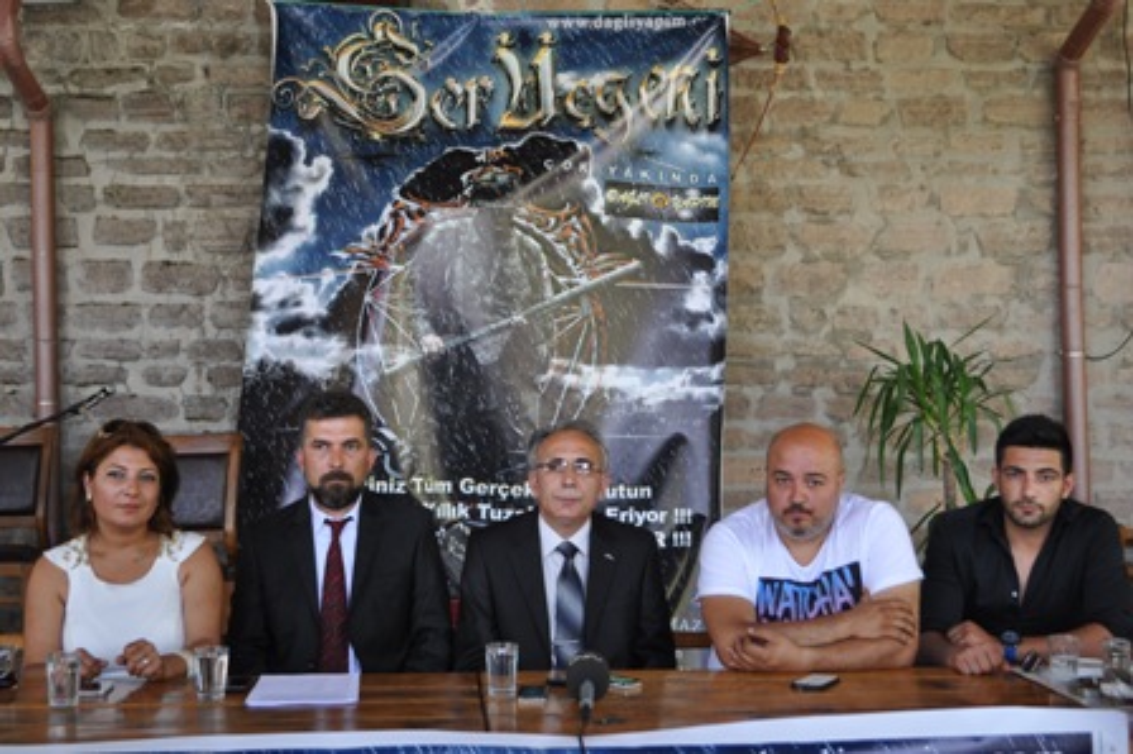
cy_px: 377
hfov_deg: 41.1
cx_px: 566
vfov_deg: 28.0
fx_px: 1510
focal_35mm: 48
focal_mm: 32
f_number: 4.8
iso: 560
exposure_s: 1/60
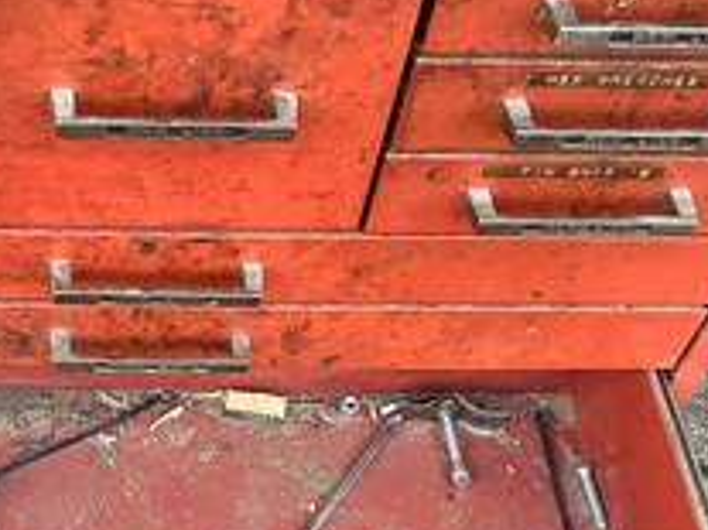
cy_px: 434
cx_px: 116
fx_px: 1226
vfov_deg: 24.0
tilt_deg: -54.7
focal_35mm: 60
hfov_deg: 31.2
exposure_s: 1/60
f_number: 2.4
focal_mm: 3.3
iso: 50
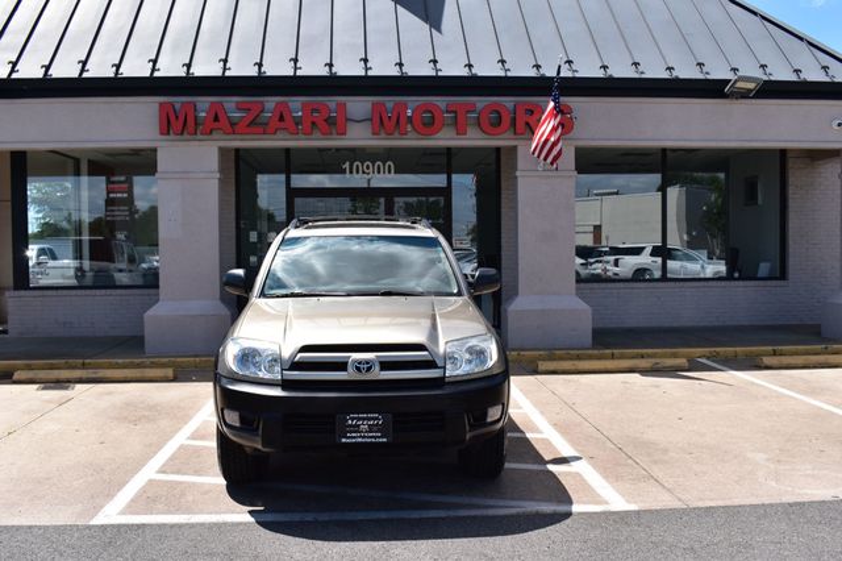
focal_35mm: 34
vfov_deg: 38.3
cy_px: 280
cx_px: 421
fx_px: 806
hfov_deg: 55.1
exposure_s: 1/500
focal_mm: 23
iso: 360
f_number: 11
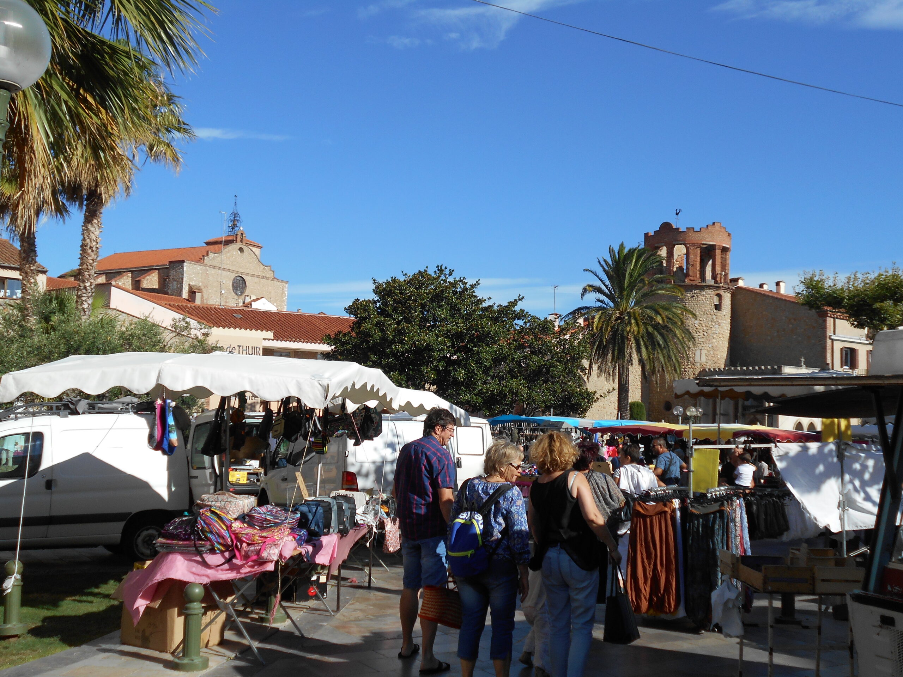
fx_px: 1017
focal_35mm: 39
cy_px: 338
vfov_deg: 36.8
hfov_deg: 47.9
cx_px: 452
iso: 80
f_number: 3.9
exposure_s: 1/1000
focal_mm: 6.7
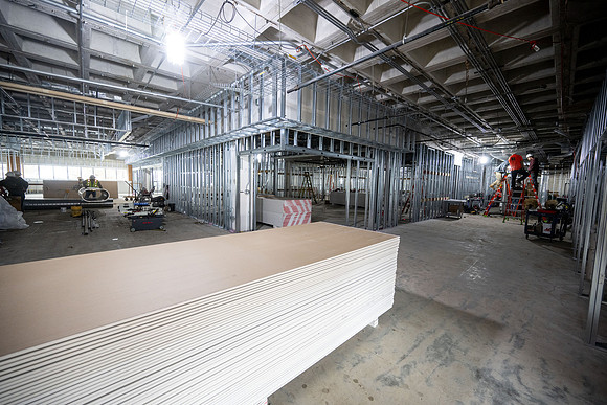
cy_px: 202
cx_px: 304
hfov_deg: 104.2
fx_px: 236
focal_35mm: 14
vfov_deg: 81.2
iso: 1250
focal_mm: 14
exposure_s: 1/125
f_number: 4
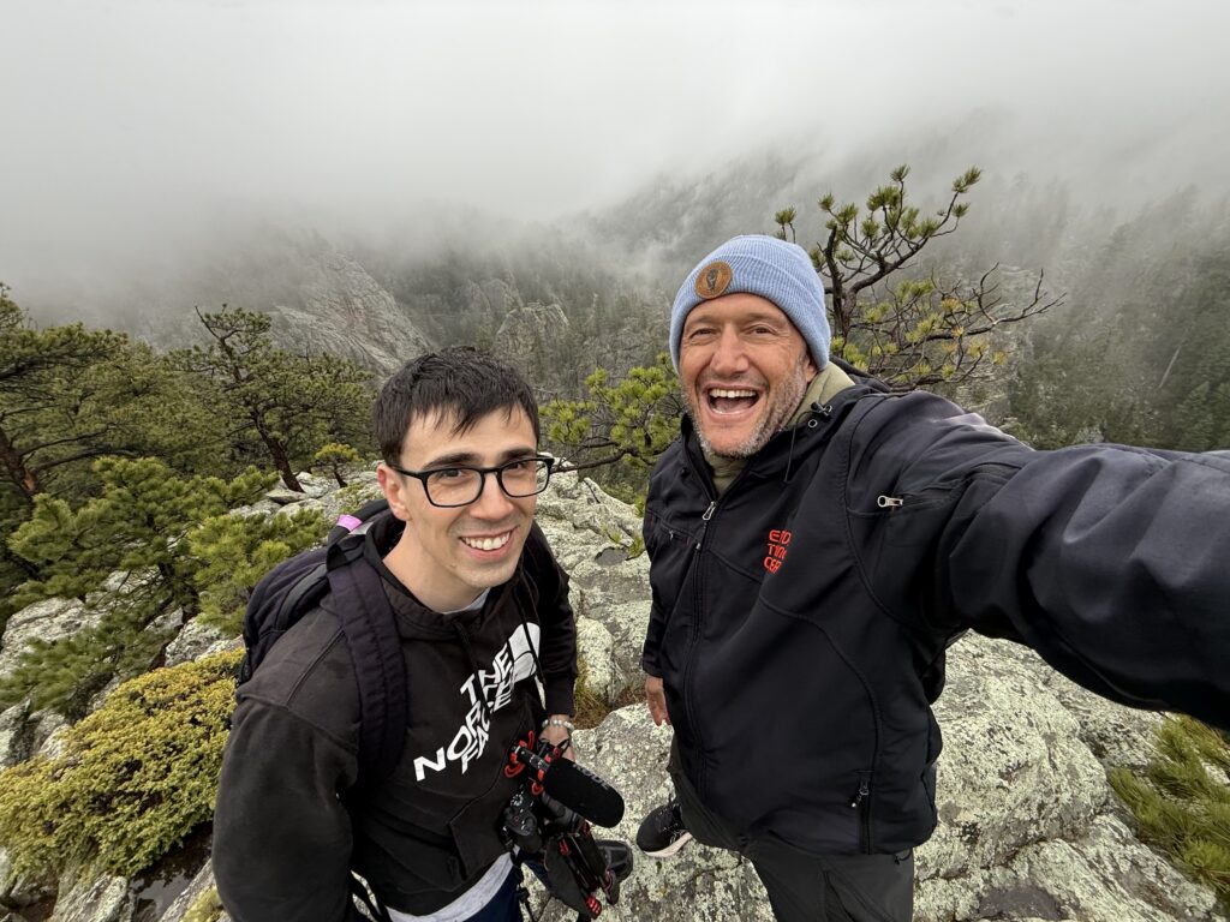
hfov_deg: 102.1
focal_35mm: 14
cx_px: 615
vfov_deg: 85.7
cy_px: 461
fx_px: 497
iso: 50
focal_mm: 2.22
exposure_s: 1/99
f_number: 2.2
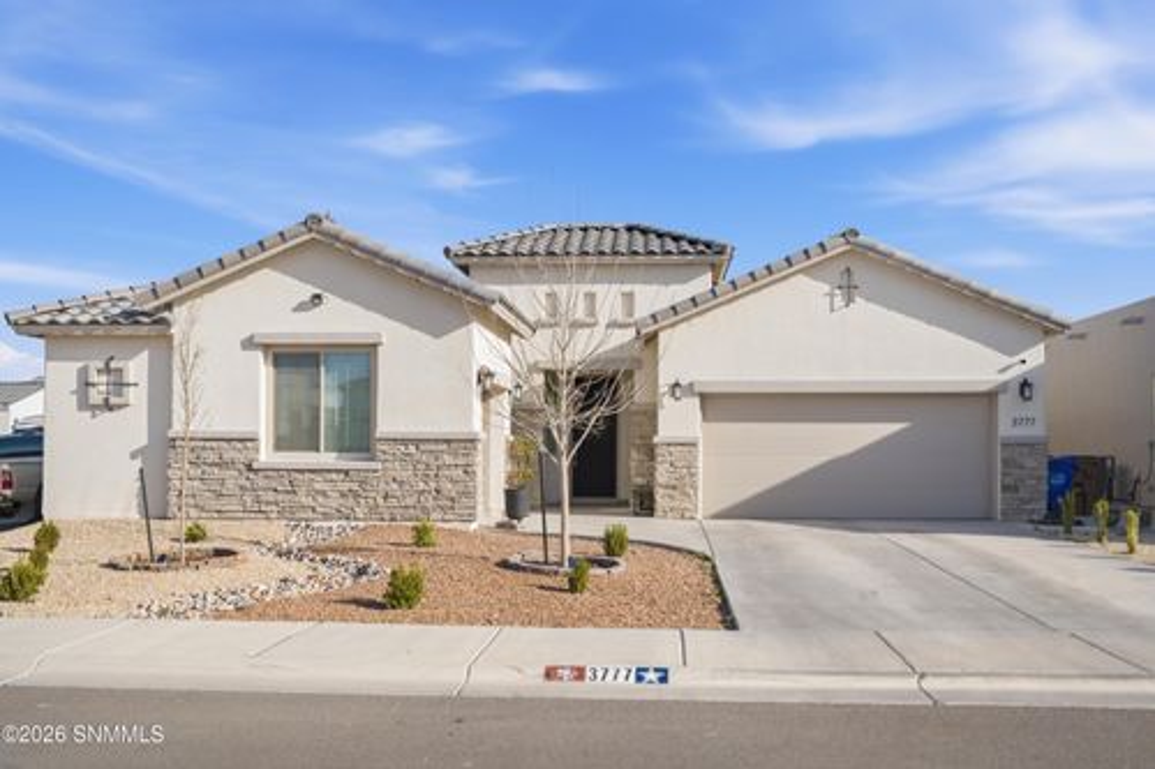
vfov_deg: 37.8
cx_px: 578
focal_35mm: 35
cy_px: 384
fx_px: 1122
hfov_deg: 54.5
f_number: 1.2
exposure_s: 1/8000
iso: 100
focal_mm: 35
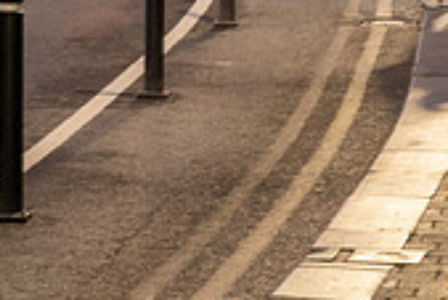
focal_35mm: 240
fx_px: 2989
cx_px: -284
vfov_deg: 5.7
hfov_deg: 8.3
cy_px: -112
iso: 500
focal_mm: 70
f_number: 10
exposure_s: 1/2
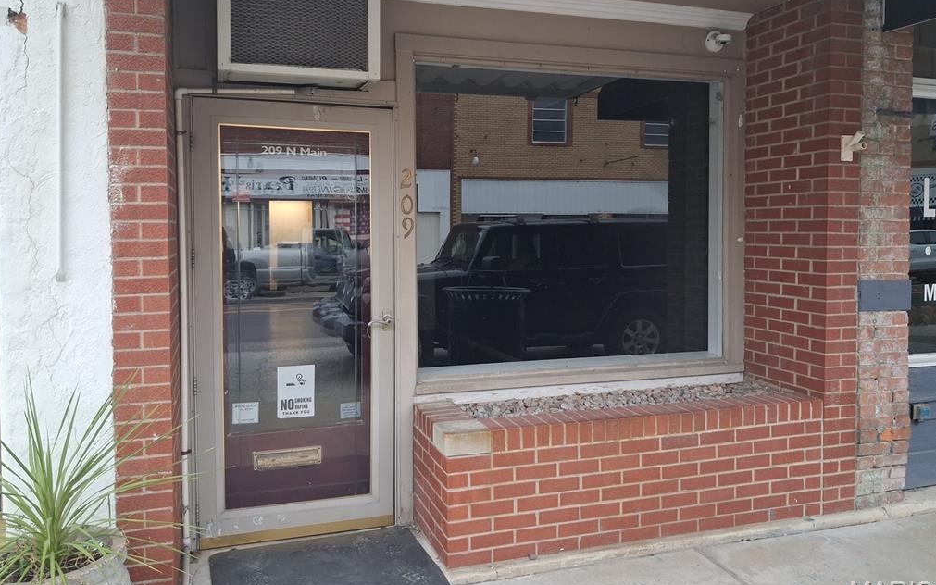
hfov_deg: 64.6
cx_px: 468
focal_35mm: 29
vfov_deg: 43.1
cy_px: 255
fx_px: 740
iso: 250
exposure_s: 1/120
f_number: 1.8
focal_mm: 4
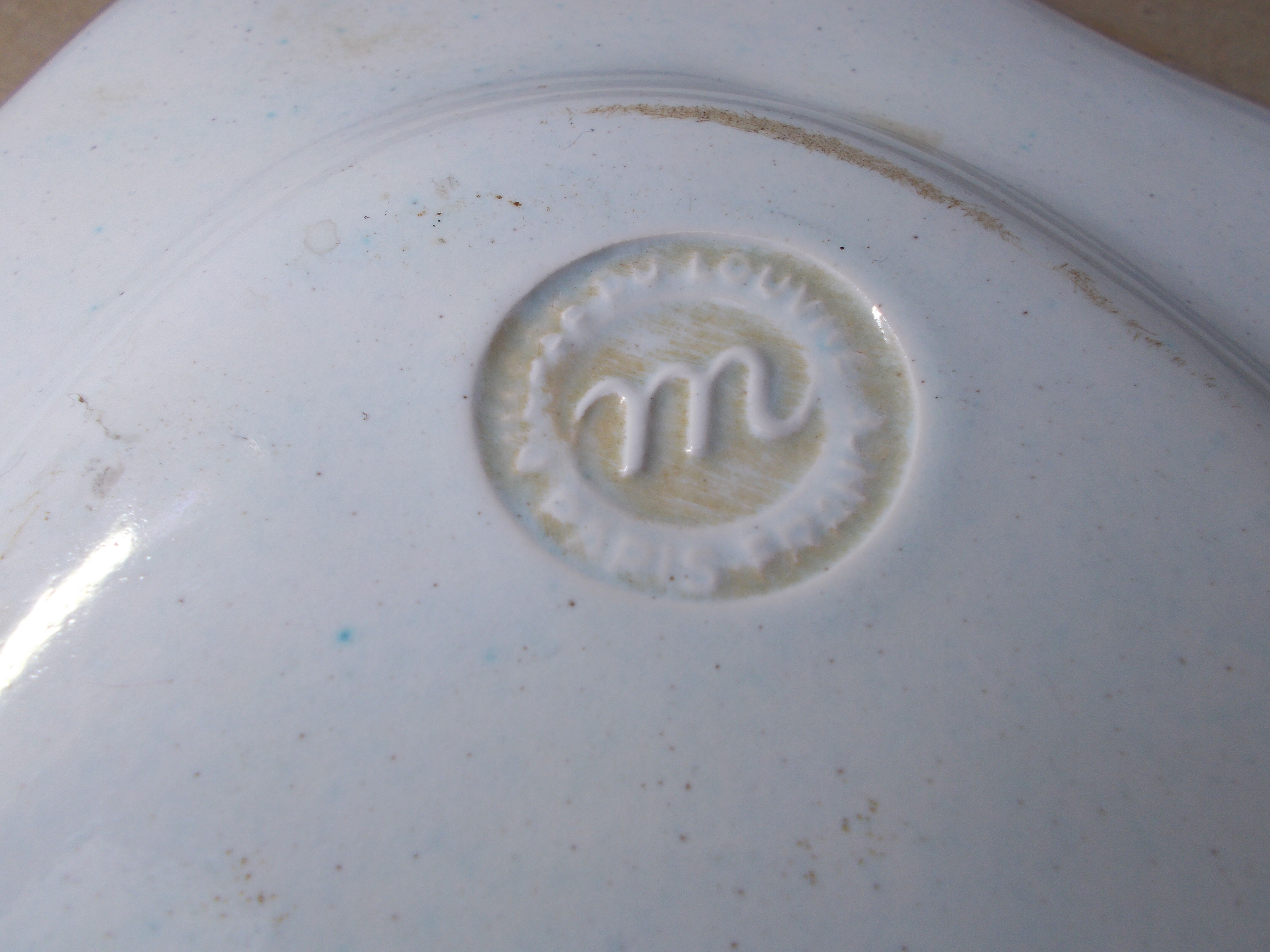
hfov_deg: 60.0
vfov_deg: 46.8
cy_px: 476
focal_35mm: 30
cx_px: 635
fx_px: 1101
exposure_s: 1/320
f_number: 3.4
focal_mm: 5.3
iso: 80
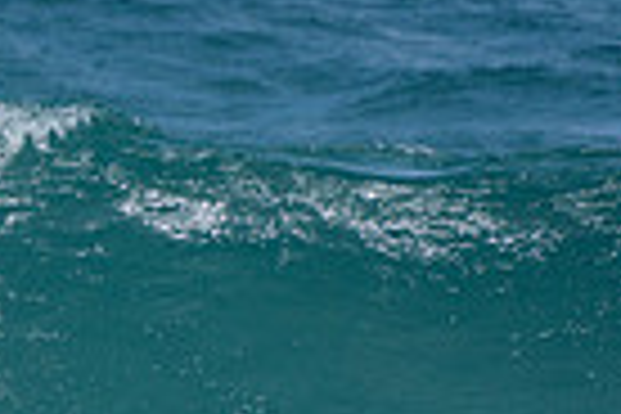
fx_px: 44519
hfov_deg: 0.8
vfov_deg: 0.5
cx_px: -836
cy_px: 336
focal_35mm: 2581
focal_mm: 500
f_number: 5.6
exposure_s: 1/2000
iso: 110
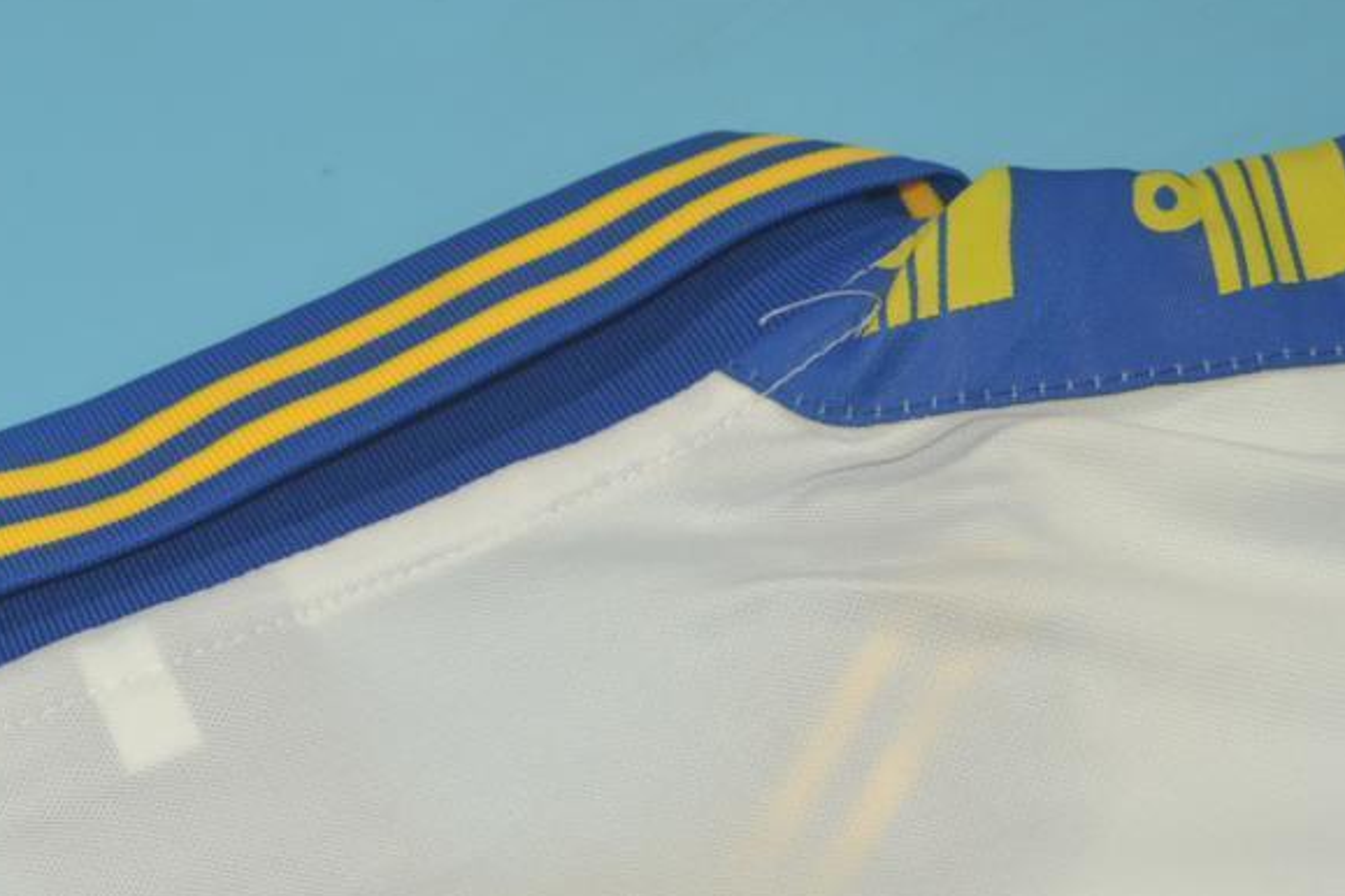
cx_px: 109
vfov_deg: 12.2
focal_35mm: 112
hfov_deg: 17.9
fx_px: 4184
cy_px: 559
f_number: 7.1
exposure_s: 1/80
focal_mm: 40
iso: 200
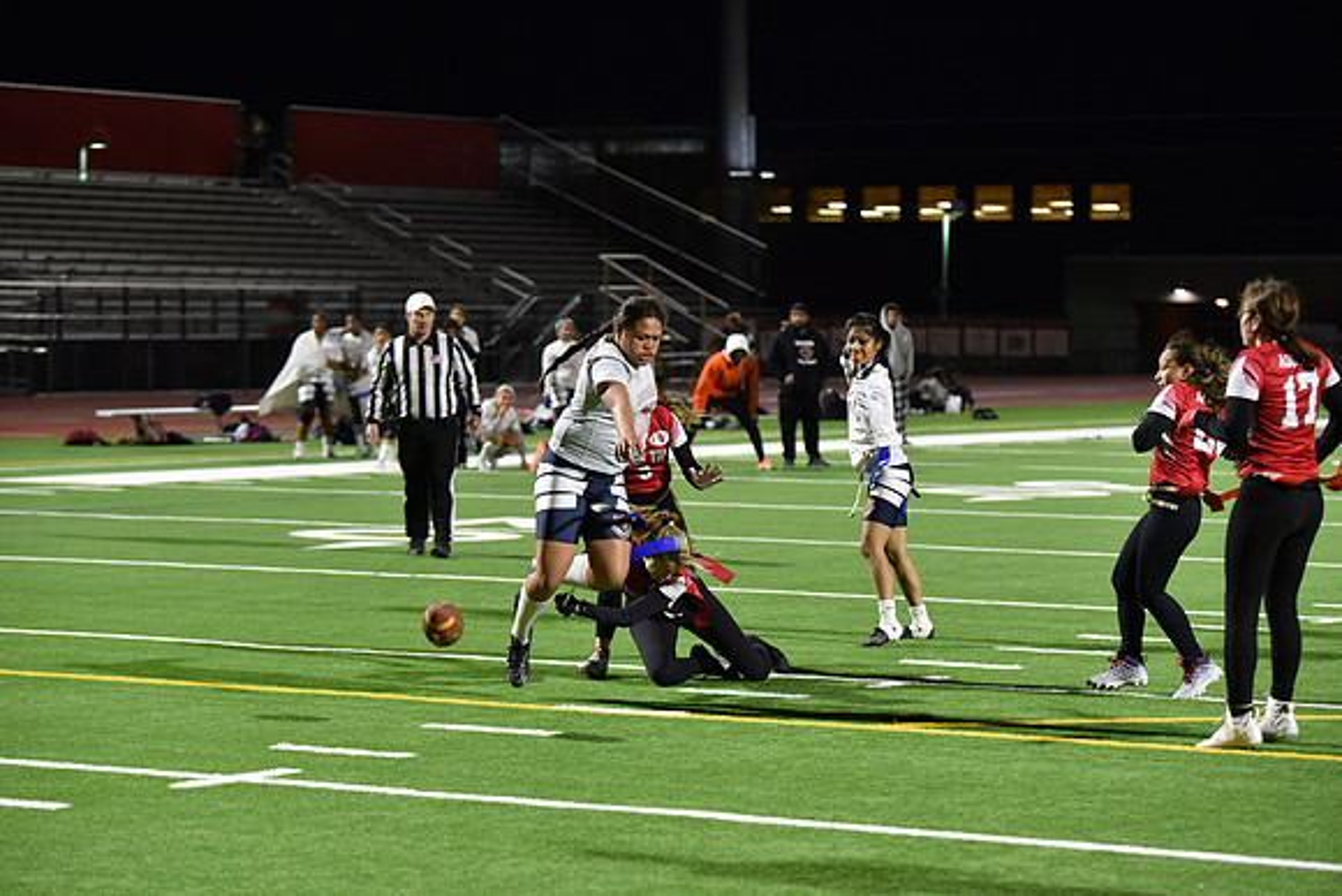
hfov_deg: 18.6
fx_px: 4101
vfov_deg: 12.5
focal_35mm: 110
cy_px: 448
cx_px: 671
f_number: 2.8
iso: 5000
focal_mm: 110
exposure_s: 1/640
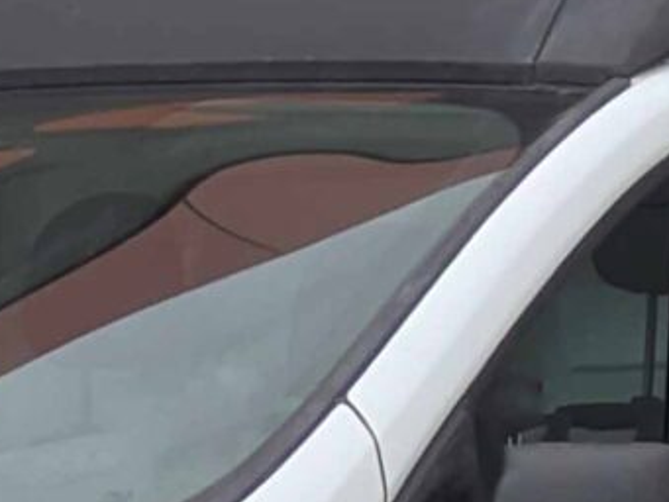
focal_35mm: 144
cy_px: 831
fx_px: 2784
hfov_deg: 13.7
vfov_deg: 9.9
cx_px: 347
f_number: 1.8
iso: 80
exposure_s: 1/3200
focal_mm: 6.86
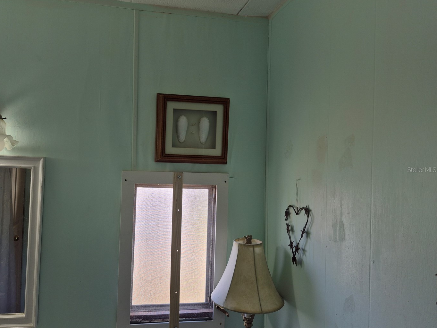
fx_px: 341
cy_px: 169
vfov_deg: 51.3
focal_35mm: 27
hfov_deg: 64.9
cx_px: 181
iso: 25
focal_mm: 5.4
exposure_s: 1/180
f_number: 1.8
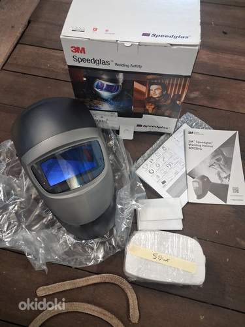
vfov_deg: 65.3
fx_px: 255
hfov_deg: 51.4
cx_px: 122
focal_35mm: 27
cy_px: 164
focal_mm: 4
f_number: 1.8
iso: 320
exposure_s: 1/50
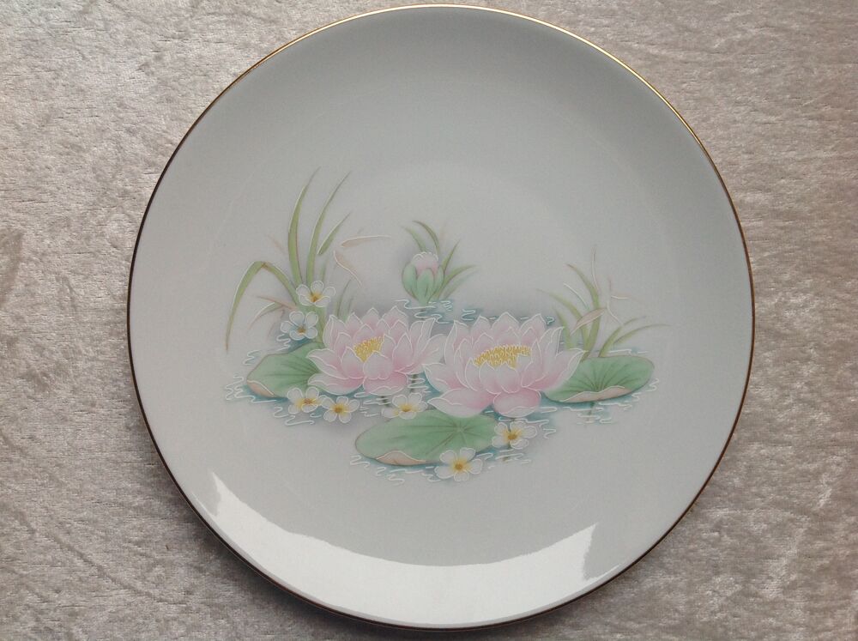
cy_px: 320
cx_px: 429
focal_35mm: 35
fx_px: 866
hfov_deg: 52.7
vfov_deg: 40.6
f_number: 2.4
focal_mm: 4.28
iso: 80
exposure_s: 1/120
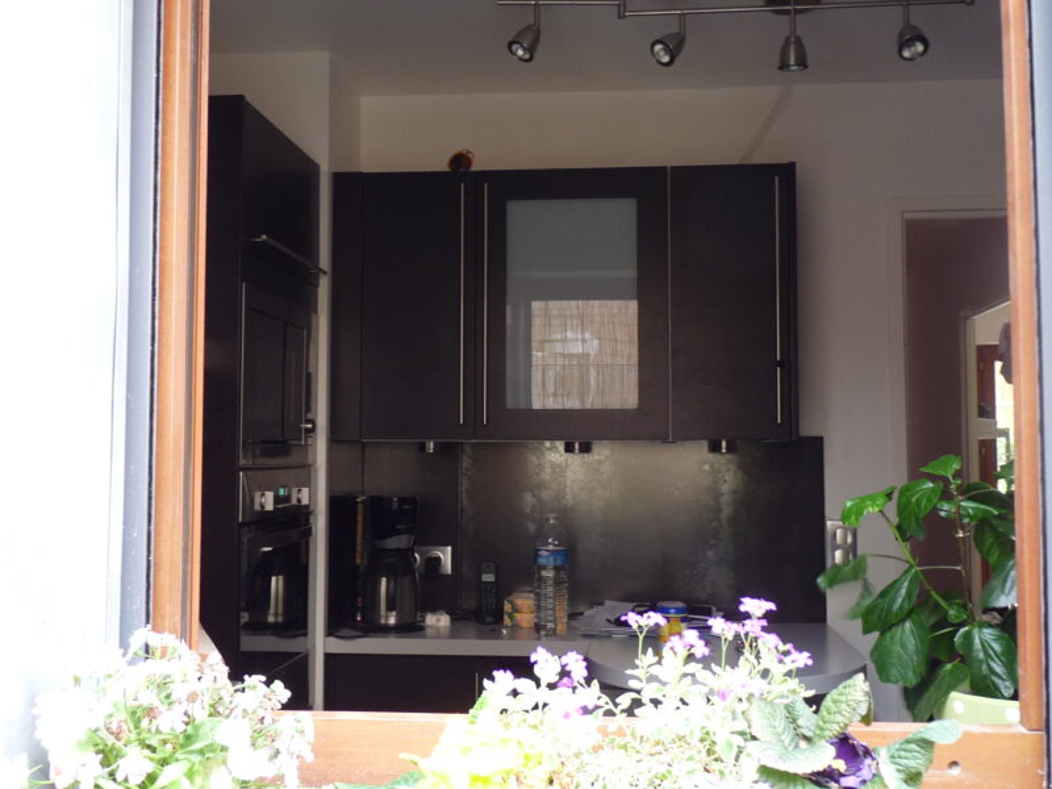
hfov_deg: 46.8
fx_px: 1216
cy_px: 394
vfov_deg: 36.0
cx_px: 526
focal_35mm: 40
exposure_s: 1/6
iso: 100
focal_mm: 5
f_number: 2.8
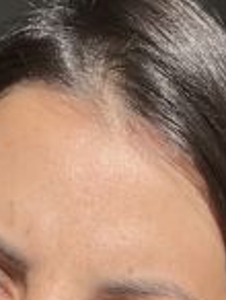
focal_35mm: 123
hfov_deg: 12.1
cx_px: 111
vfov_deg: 14.2
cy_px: 534
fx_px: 1068
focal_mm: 2.71
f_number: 2.2
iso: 32
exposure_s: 1/1225
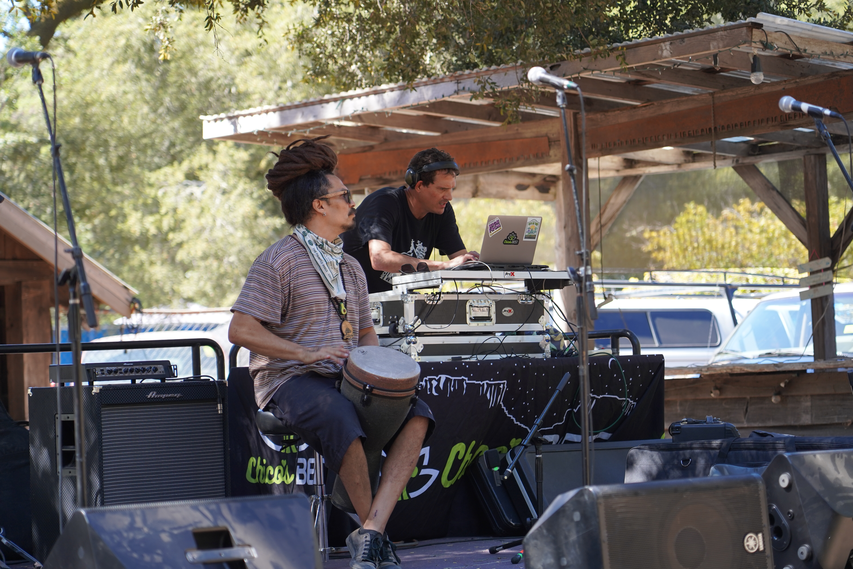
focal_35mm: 105
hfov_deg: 19.5
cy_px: 284
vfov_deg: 13.0
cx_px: 426
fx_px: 2488
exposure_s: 1/160
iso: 200
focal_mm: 105
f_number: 4
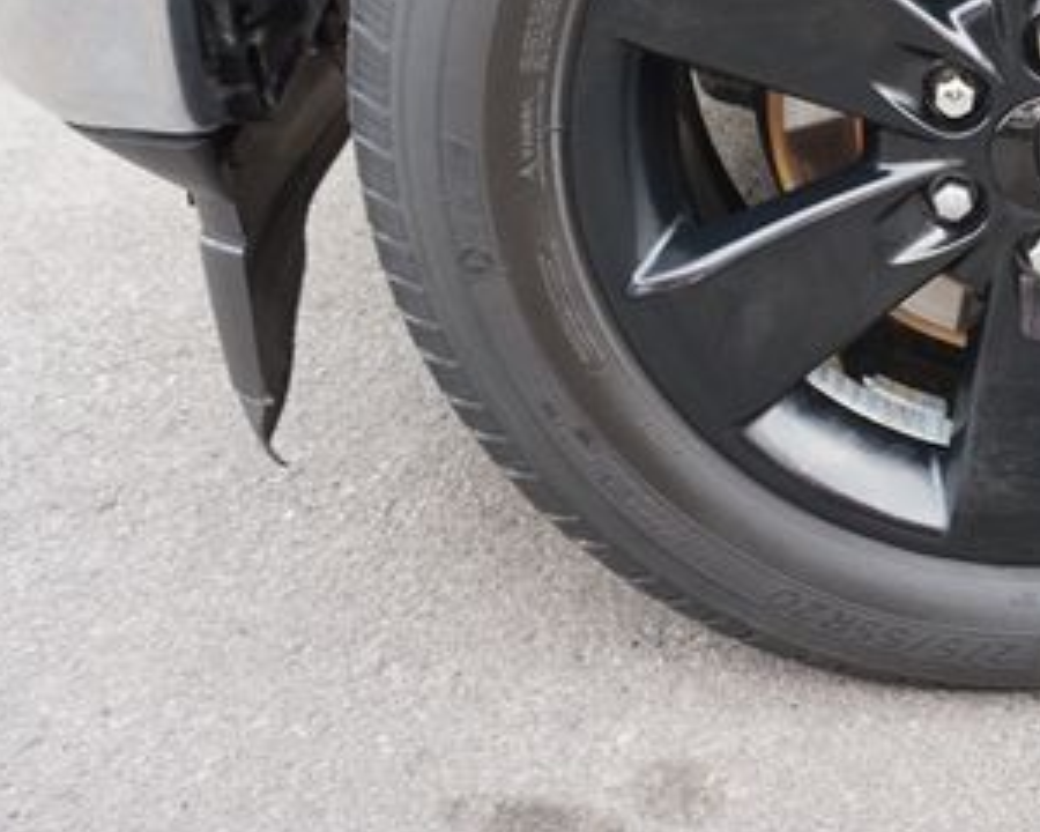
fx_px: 1477
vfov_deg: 30.3
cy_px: 111
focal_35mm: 48
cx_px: 1033
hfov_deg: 35.2
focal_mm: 16
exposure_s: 1/60
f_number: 4
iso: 200
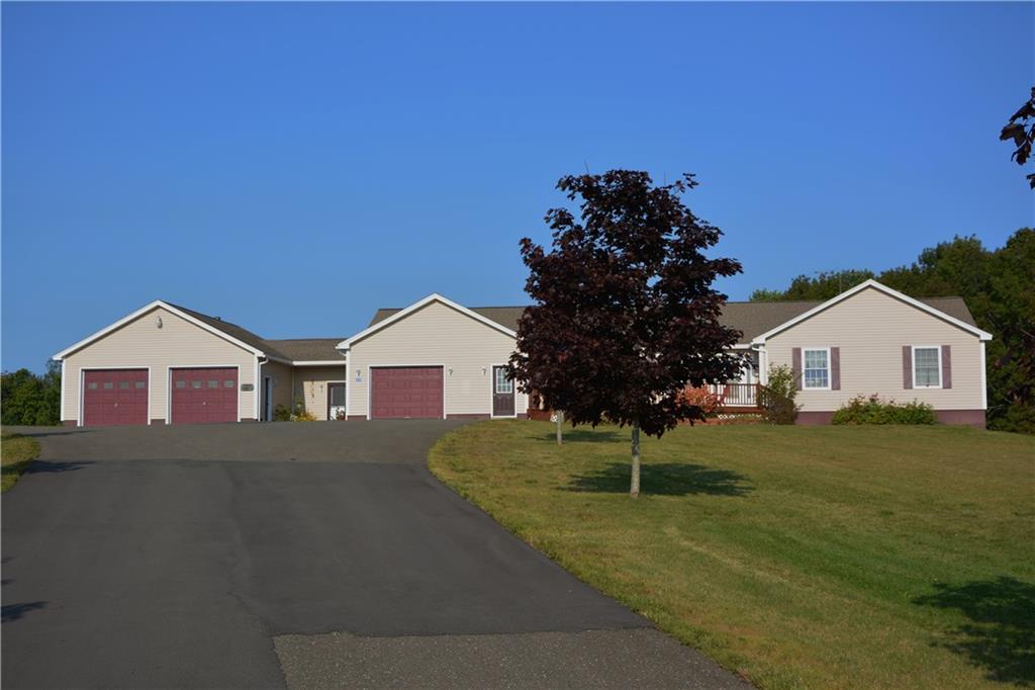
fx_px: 1379
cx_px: 518
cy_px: 345
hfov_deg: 41.1
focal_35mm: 48
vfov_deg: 28.1
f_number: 8
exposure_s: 1/250
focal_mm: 32
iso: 100
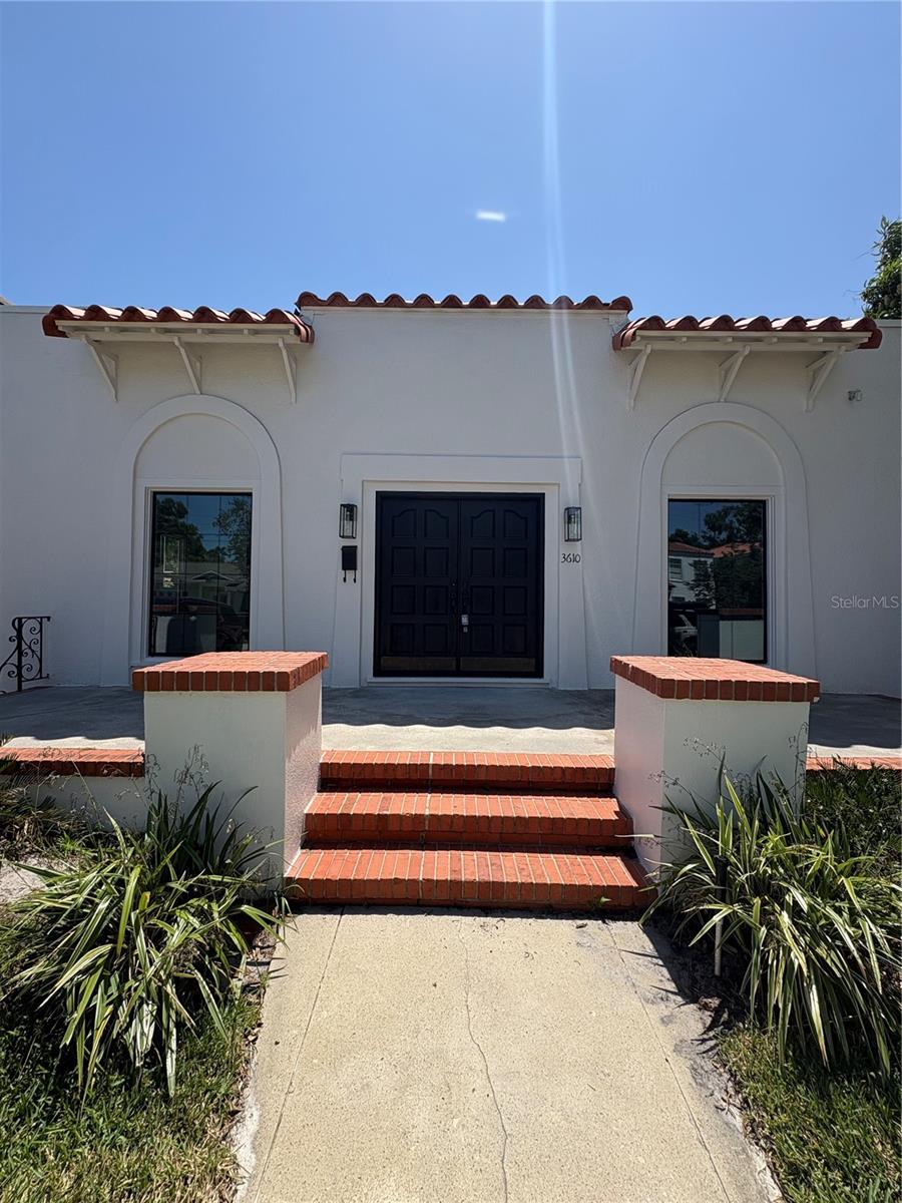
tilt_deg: +1.7
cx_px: 451
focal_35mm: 14
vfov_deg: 102.1
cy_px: 602
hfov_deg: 85.7
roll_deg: -1.0
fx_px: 486
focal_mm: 2.22
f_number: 2.2
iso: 40
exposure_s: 1/1506
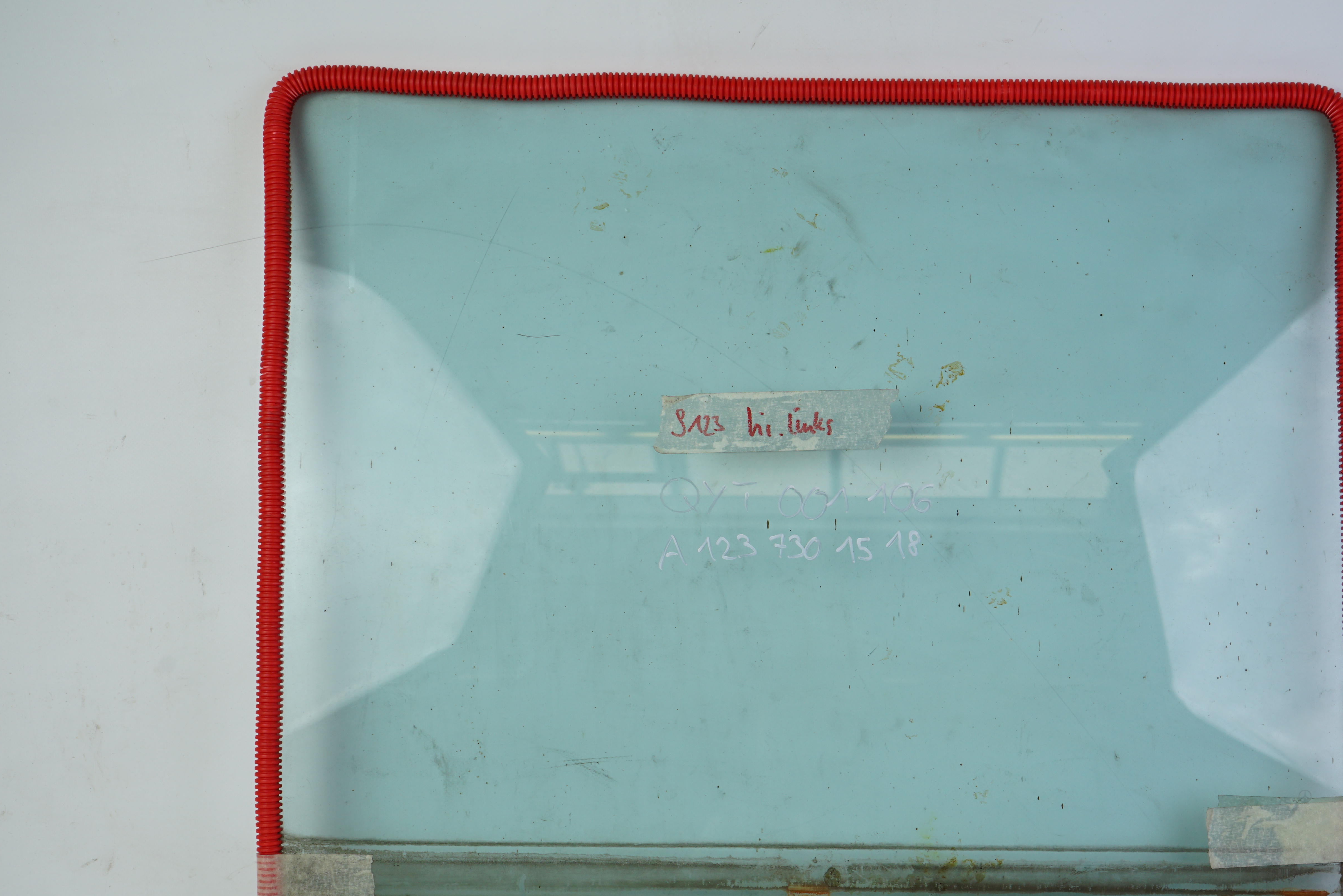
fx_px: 1902
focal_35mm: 51
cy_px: 553
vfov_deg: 26.4
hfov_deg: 38.8
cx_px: 771
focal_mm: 41
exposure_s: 1/160
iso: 200
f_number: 8
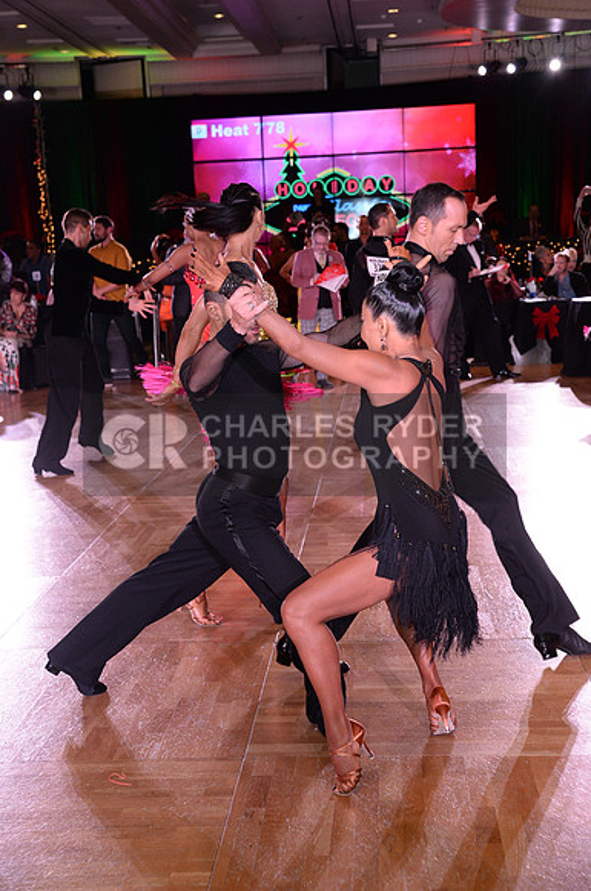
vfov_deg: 36.3
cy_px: 446
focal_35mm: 55
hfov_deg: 24.5
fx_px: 1358
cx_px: 296
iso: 3200
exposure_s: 1/250
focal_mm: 55
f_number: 6.3
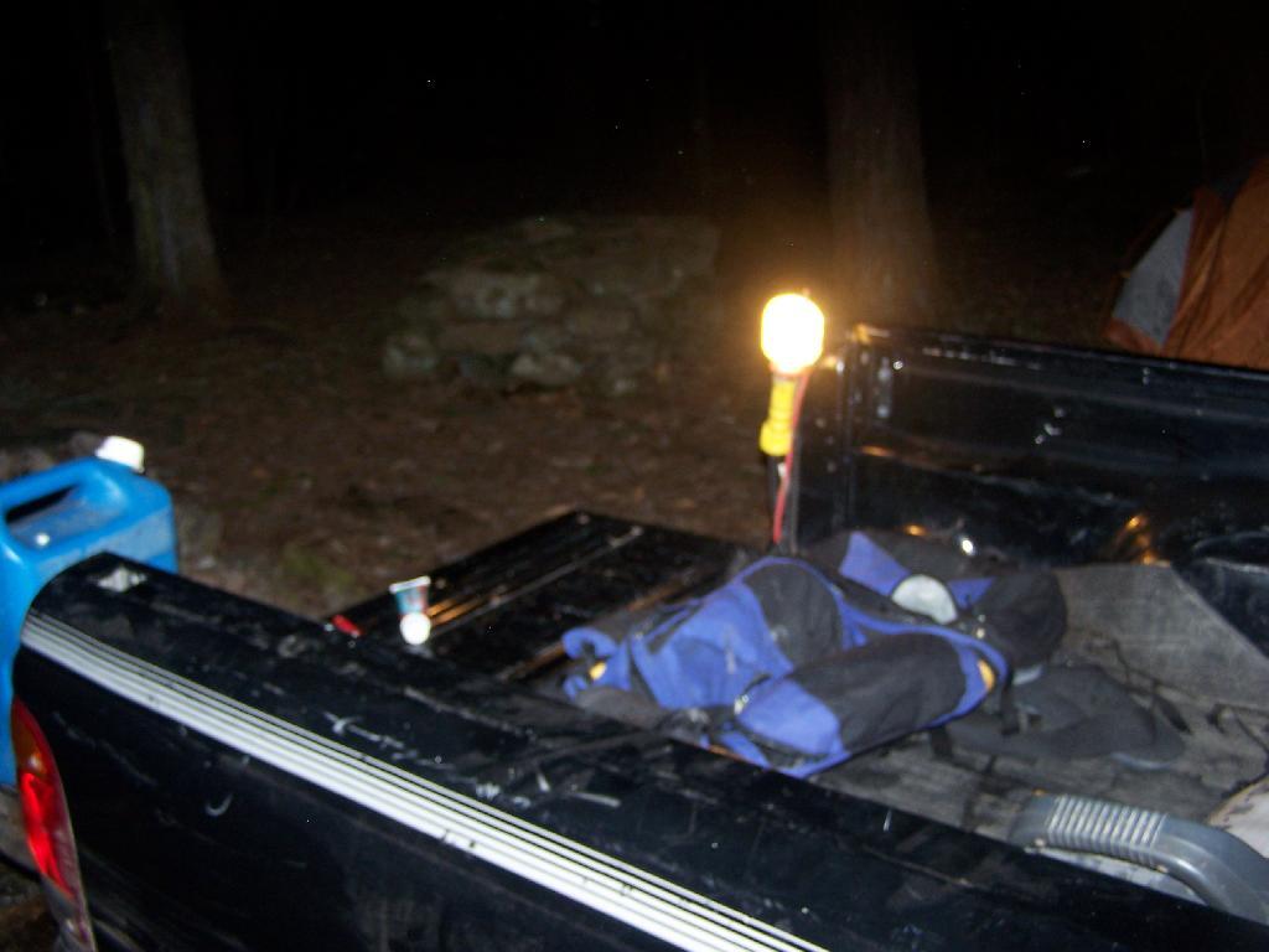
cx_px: 634
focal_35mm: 38
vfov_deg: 37.7
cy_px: 476
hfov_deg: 49.0
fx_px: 1393
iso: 140
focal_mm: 6.3
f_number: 2.8
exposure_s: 1/60
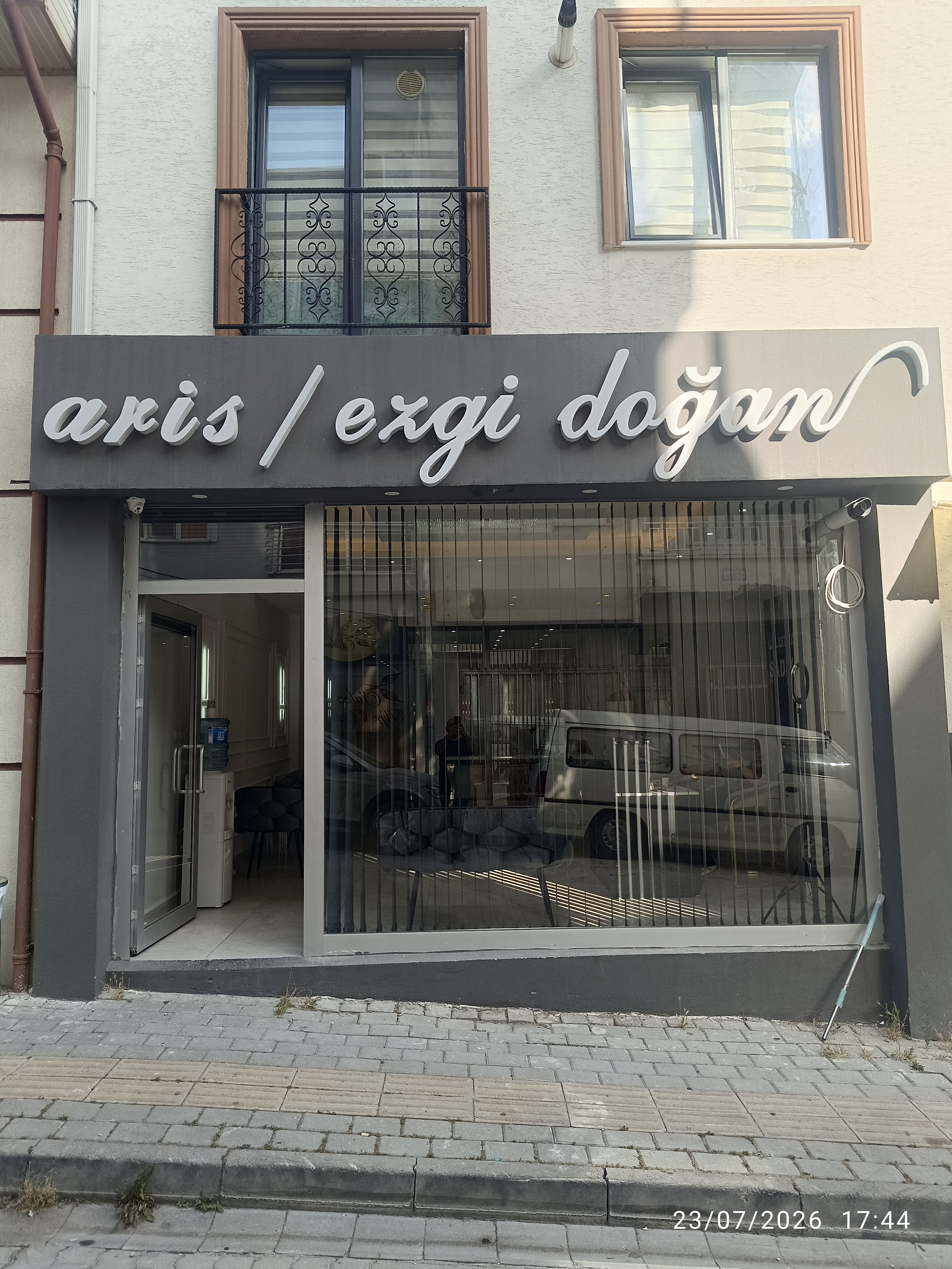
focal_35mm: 24
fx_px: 880
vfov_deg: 71.6
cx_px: 476
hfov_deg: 56.8
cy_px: 634
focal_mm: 5.59
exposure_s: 1/291
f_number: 1.88
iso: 53
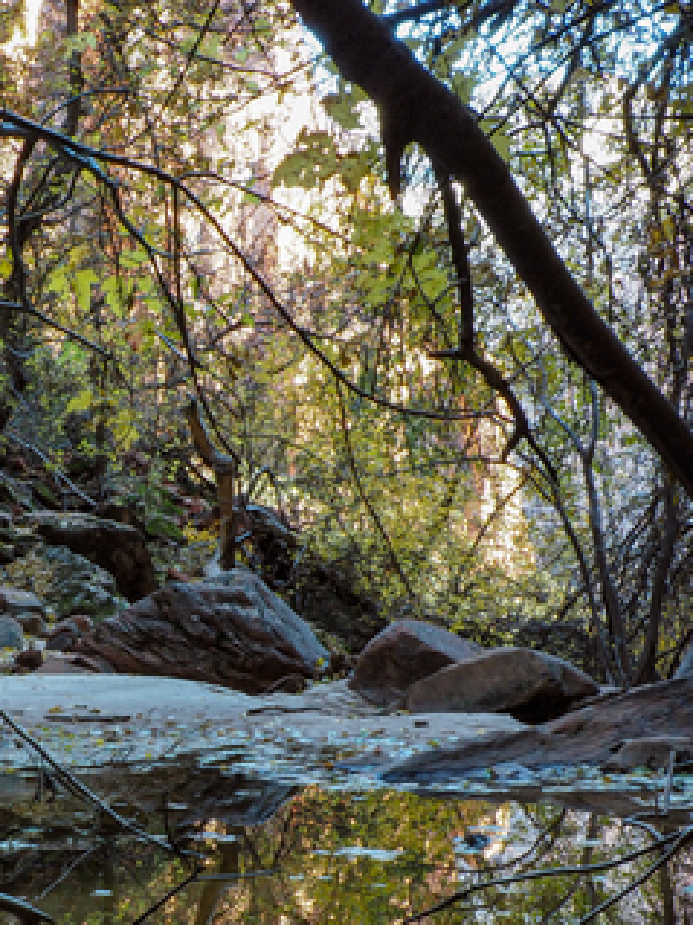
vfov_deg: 29.5
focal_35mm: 64
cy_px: 757
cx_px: 61
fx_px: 1709
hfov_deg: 22.3
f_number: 22
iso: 500
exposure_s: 1/2.5
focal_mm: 17
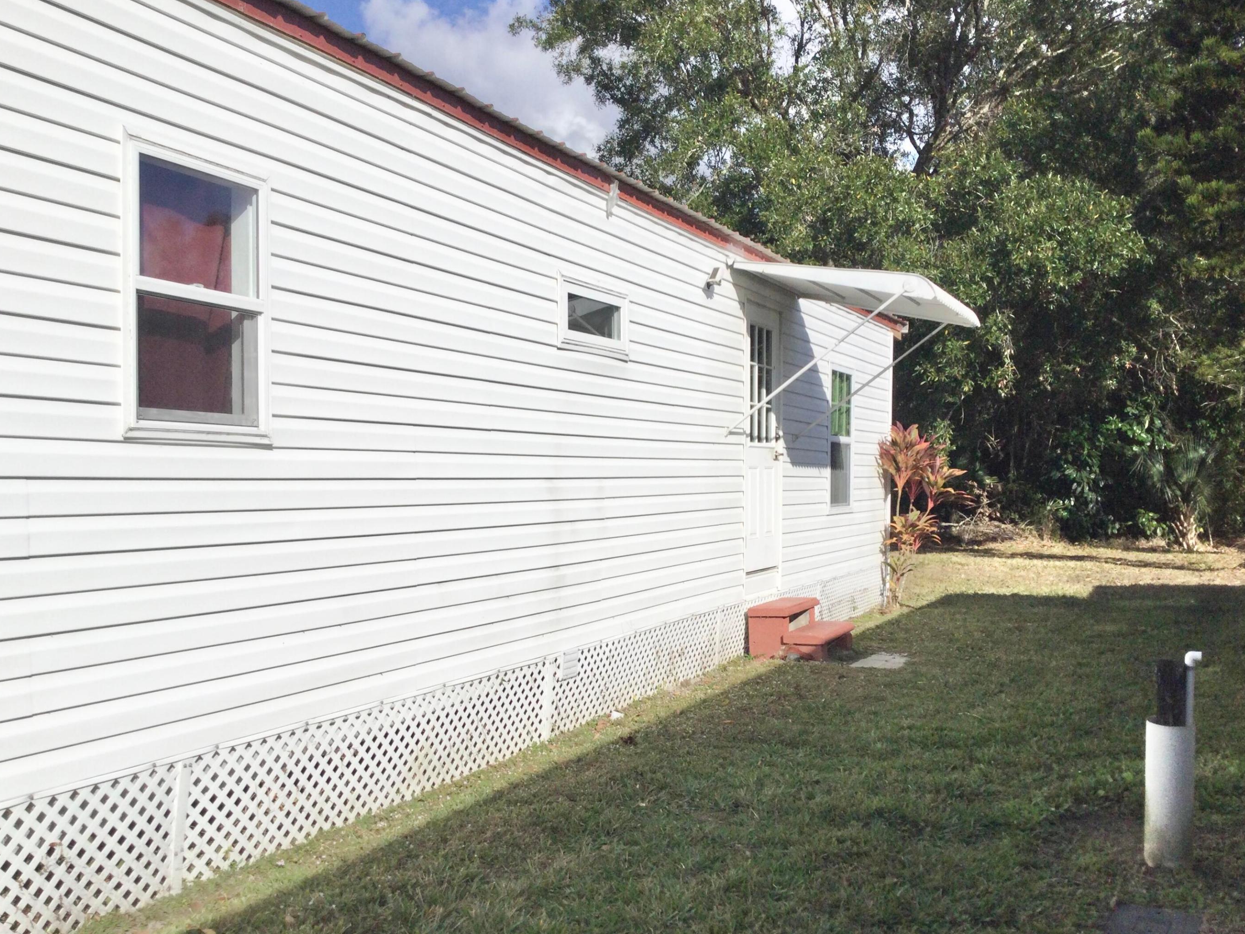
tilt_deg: +0.8
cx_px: 643
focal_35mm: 33
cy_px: 481
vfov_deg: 42.9
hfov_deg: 55.3
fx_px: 1187
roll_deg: -2.0
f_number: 2.4
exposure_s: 1/3135
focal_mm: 3.3
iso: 25
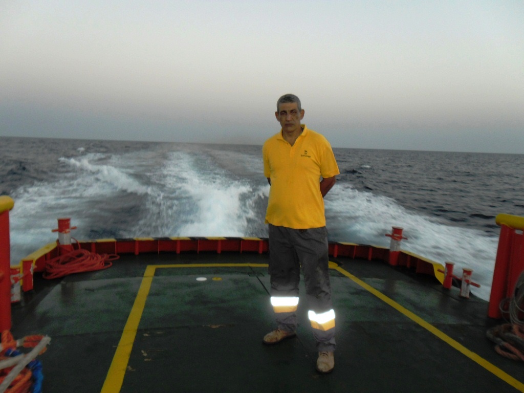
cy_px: 196
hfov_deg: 65.3
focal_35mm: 27
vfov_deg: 51.4
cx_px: 262
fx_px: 409
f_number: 3.5
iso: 100
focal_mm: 4.9
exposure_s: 1/45
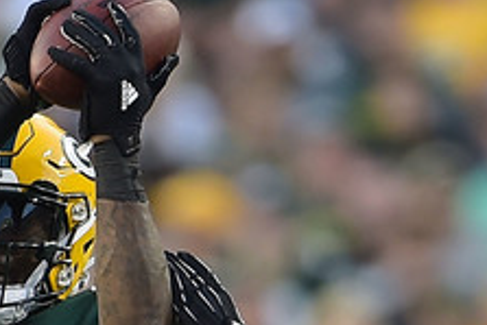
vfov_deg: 1.2
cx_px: 231
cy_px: 395
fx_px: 15539
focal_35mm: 1148
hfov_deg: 1.8
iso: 1000
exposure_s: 1/1000
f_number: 2.8
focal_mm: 400
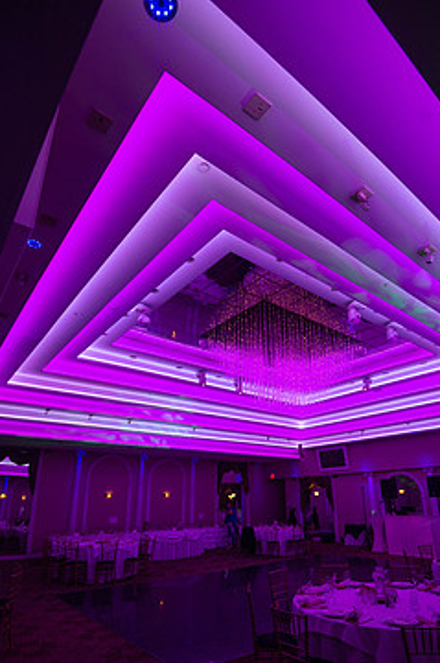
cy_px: 385
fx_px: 368
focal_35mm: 20
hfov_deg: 61.5
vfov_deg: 83.4
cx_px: 249
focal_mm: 16
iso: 1000
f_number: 4
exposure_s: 1/320
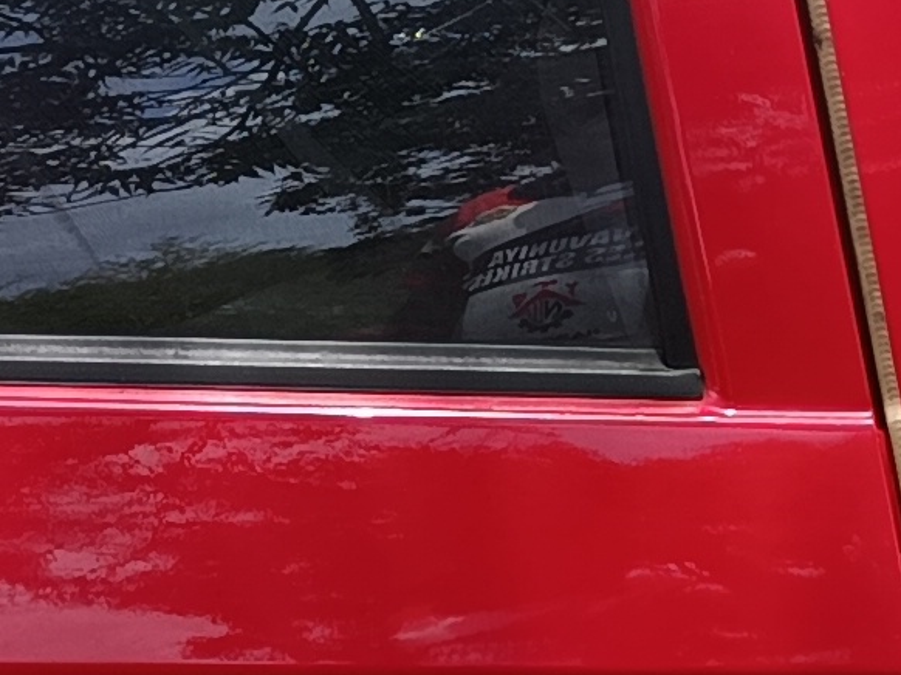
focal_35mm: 165
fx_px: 4293
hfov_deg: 11.7
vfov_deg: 9.0
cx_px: 1152
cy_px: 547
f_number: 1.7
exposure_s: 1/237
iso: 50
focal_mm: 5.24
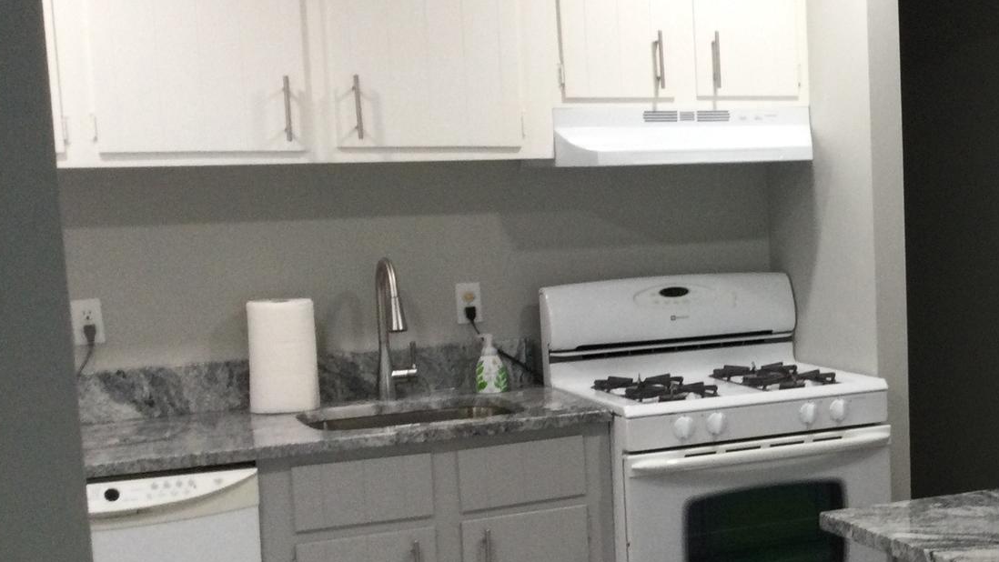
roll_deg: -0.5
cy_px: 392
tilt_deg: -8.0
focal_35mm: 63
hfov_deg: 31.5
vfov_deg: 19.0
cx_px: 924
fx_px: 1669
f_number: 2.4
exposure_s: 1/30
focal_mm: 3.3
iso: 80
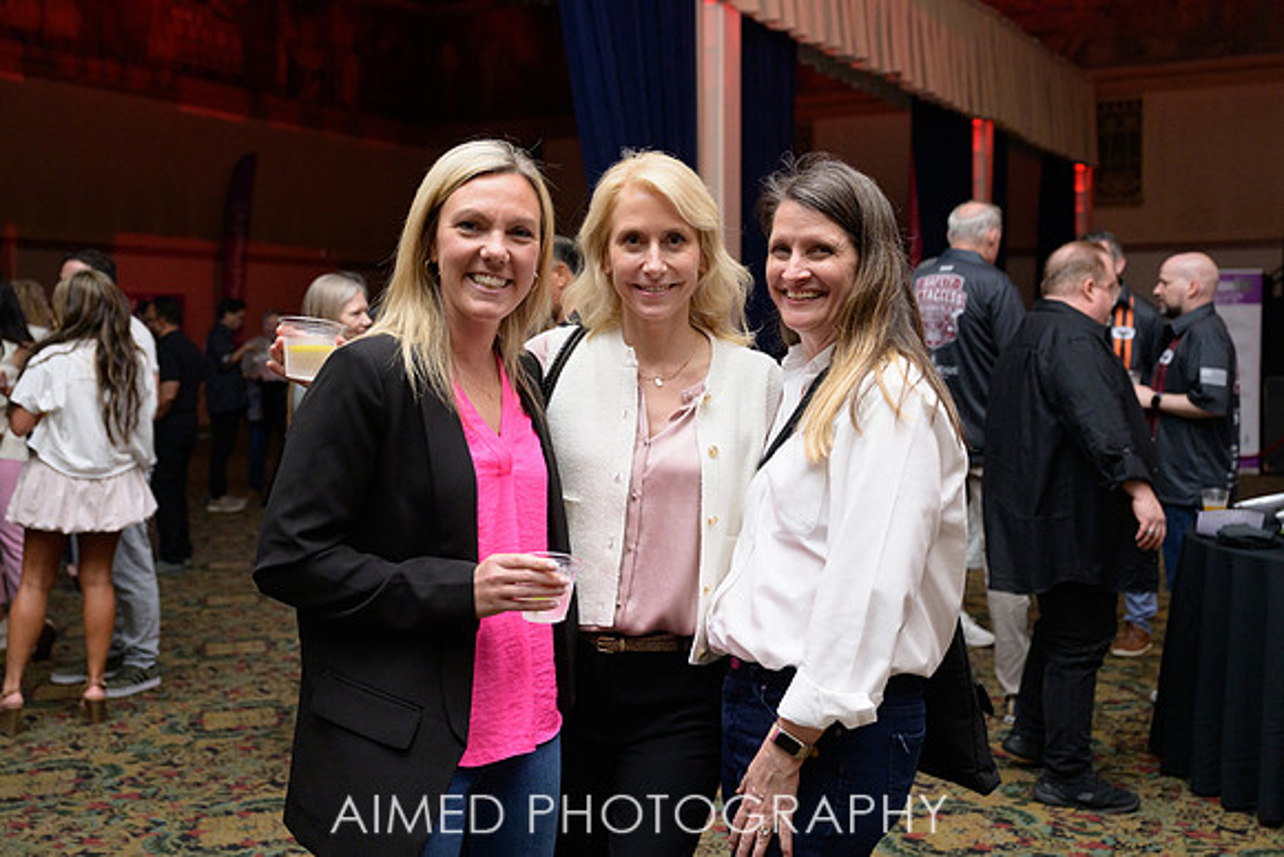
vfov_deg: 33.4
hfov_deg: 48.4
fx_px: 1427
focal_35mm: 40
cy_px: 411
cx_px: 668
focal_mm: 38
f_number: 3.5
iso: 2000
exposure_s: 1/200
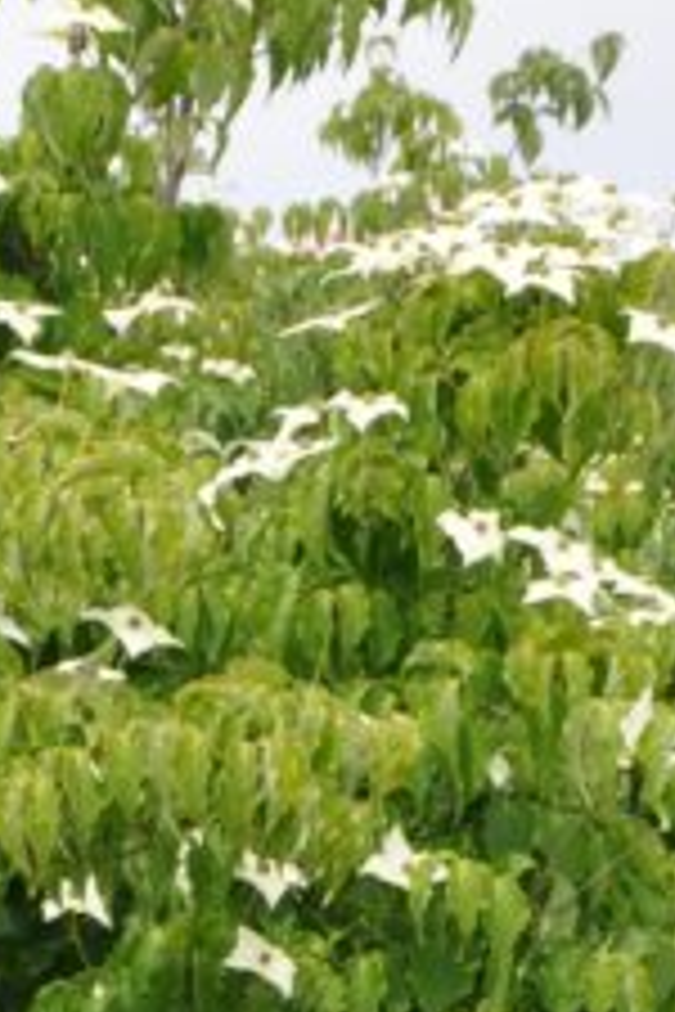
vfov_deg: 6.0
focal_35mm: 341
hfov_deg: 4.0
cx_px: -158
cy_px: 963
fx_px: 9590
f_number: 11
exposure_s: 1/200
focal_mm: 50
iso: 200
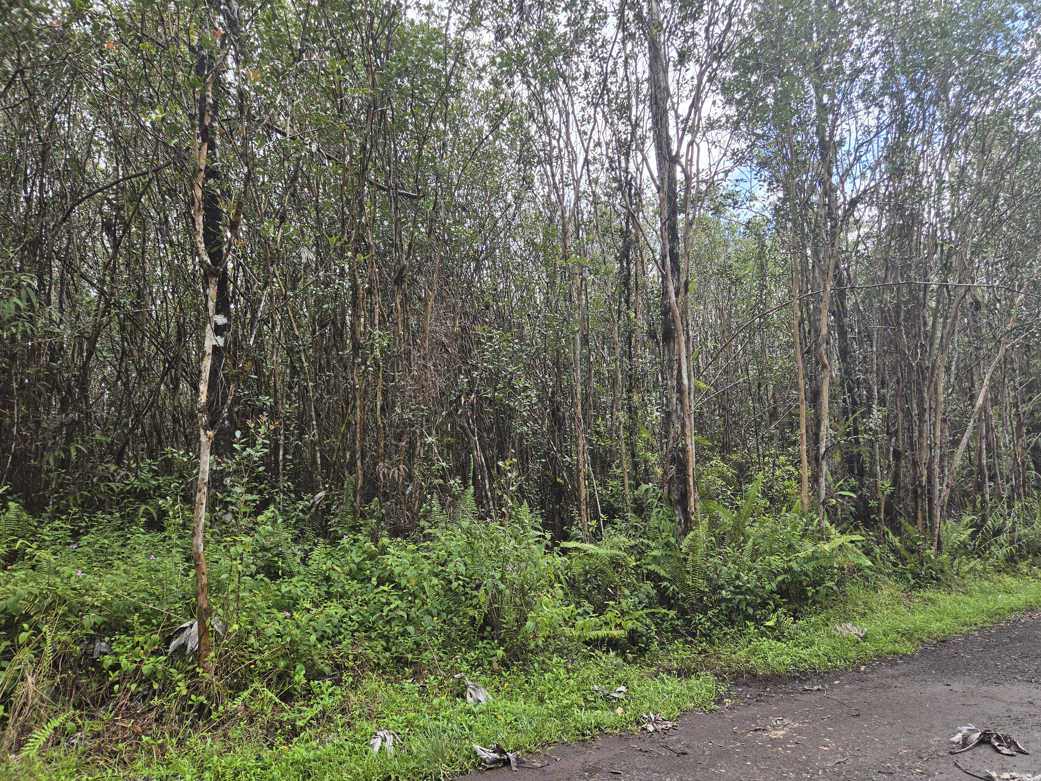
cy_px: 390
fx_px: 692
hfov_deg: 73.9
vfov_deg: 58.9
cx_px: 520
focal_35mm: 23
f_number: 1.8
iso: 80
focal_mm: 5.4
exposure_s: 1/1123
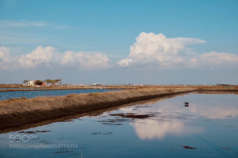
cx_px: 119
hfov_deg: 36.9
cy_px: 79
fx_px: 357
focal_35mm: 54
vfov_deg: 25.0
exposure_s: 1/7000
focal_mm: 35.8
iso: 800
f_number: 5.6
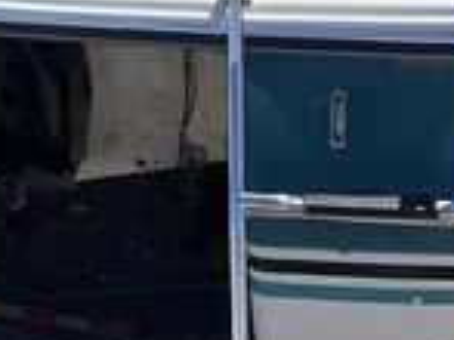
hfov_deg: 24.3
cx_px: 80
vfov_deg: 17.6
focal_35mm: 79
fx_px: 1035
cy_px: -93
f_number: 1.8
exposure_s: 1/1377
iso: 25
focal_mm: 3
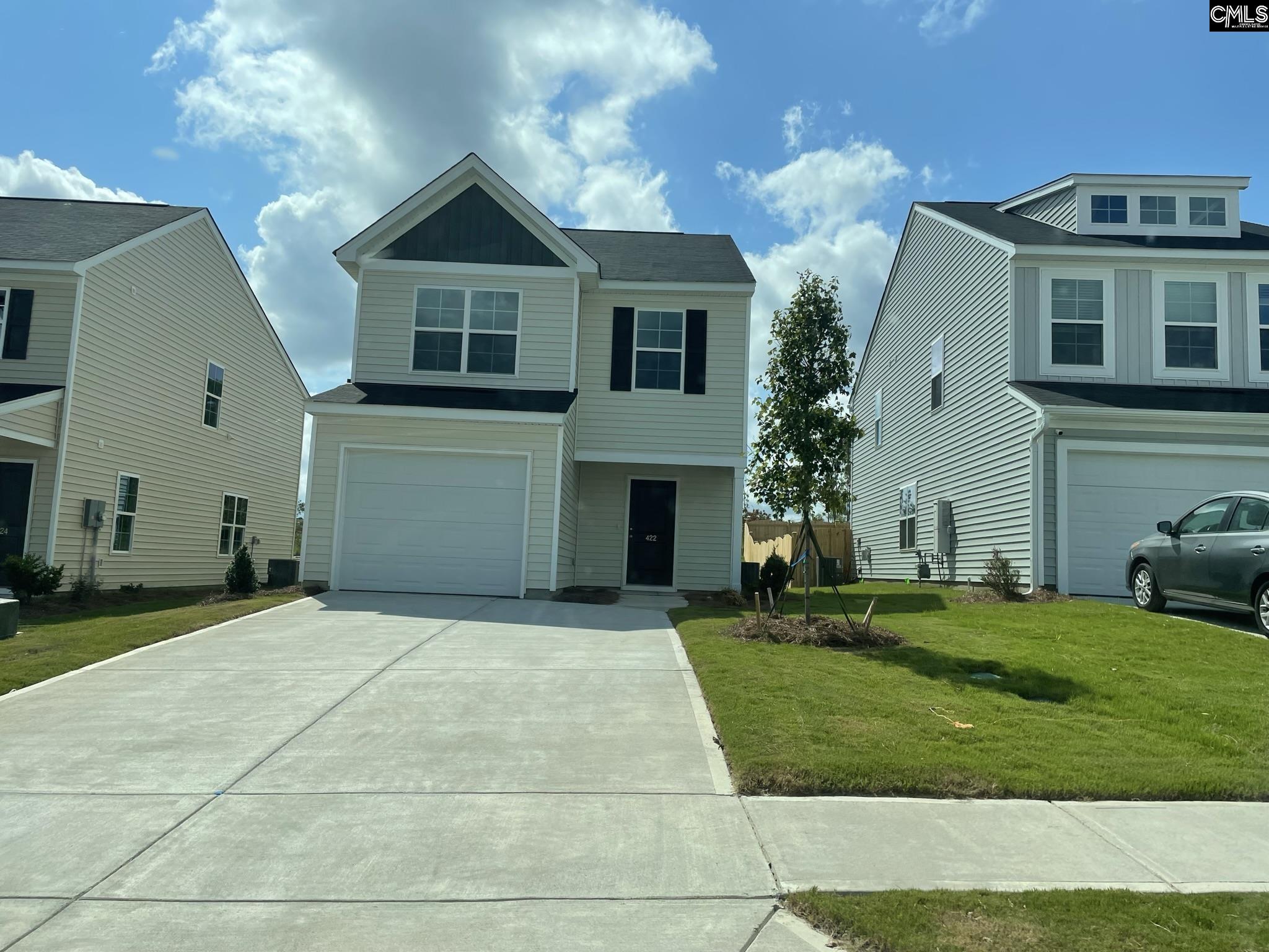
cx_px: 634
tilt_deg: +6.9
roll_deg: -4.4
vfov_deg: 53.1
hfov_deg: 67.3
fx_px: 953
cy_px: 476
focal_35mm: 26
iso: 32
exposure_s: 1/6135
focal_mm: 4.2
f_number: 1.6
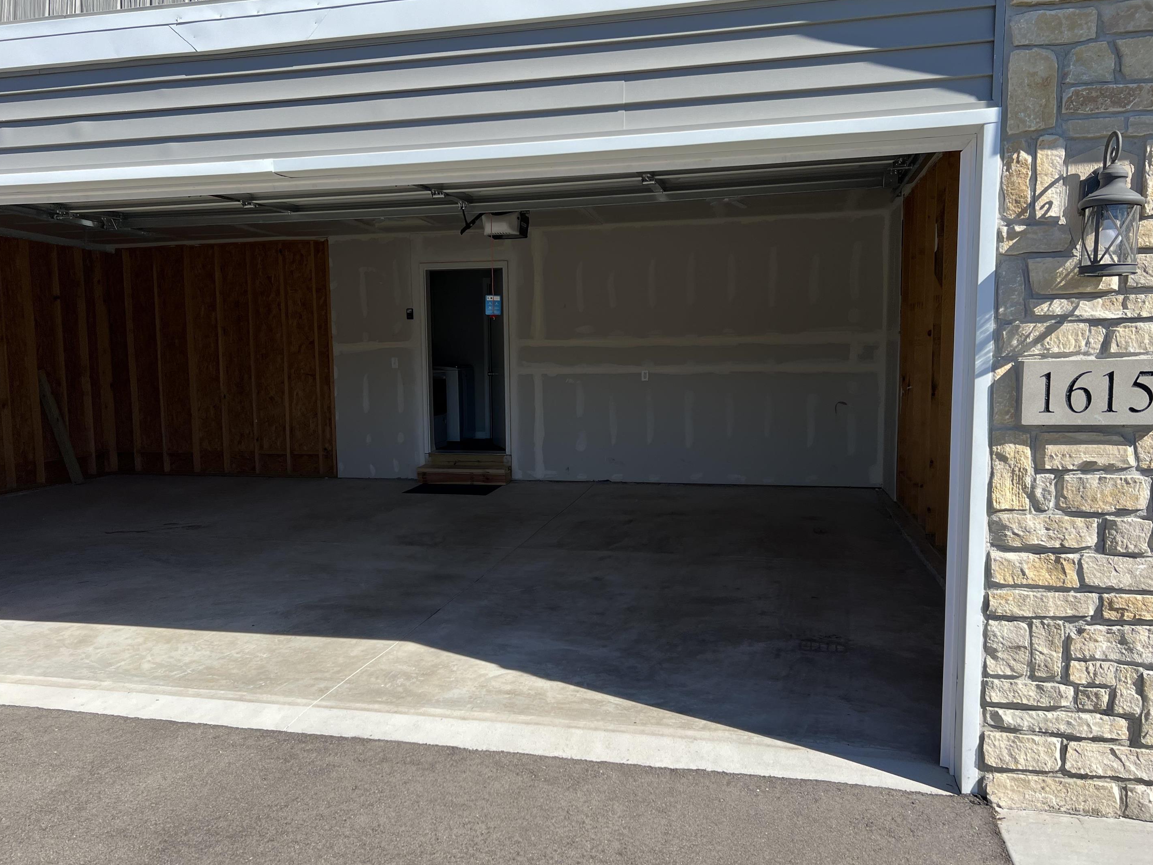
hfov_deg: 63.4
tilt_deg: -7.3
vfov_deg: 49.7
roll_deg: +1.3
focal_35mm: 28
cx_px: 544
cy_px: 445
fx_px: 933
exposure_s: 1/2404
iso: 50
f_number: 1.5
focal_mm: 5.7
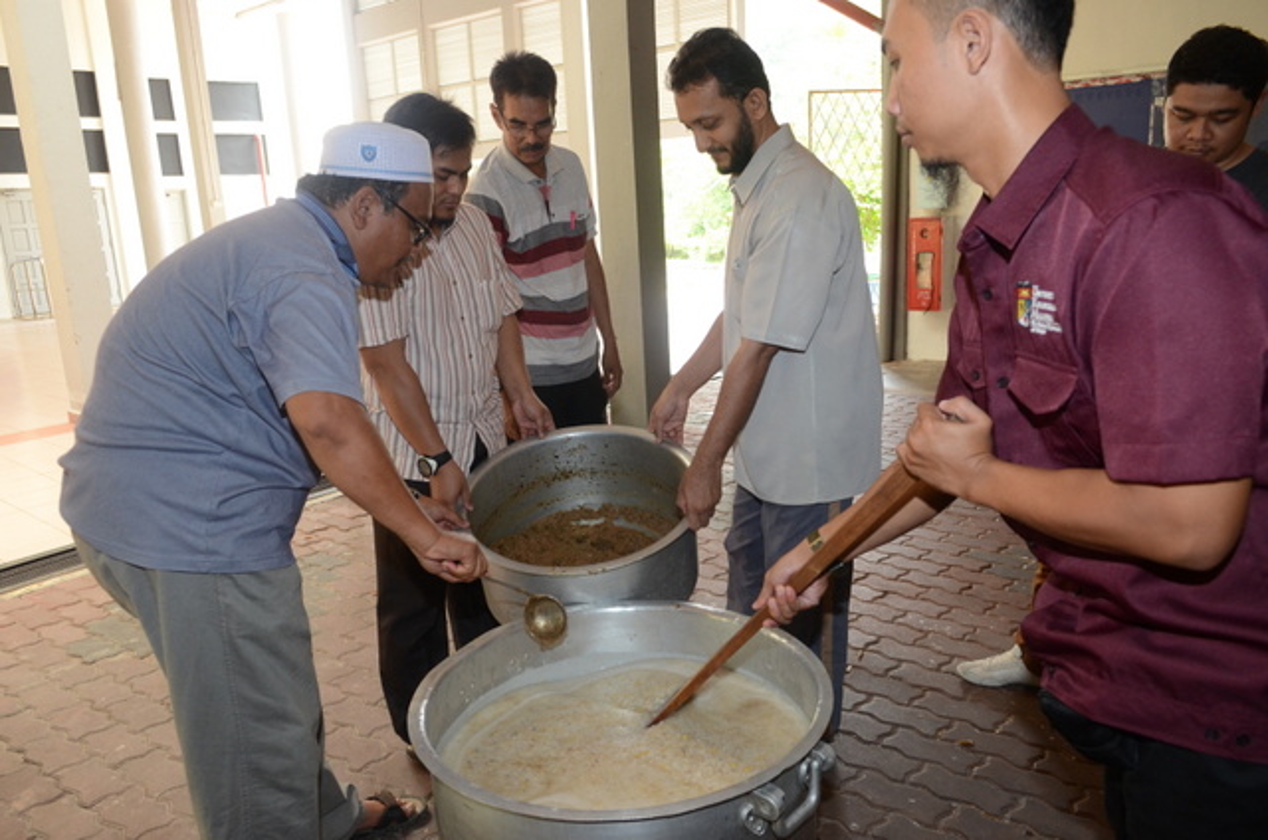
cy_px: 420
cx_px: 634
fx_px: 896
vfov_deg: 50.2
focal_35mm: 26
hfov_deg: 70.5
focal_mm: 17
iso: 1000
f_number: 4
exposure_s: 1/250
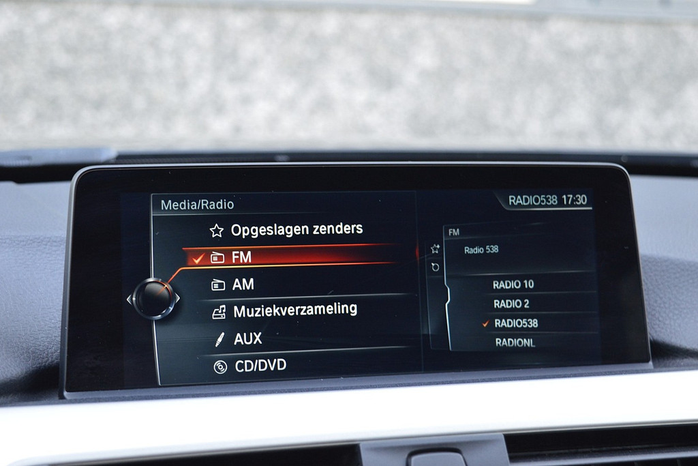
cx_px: 349
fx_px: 1163
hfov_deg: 33.4
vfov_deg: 22.6
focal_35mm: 60
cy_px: 233
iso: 800
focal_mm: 40
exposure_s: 1/60
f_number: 6.3
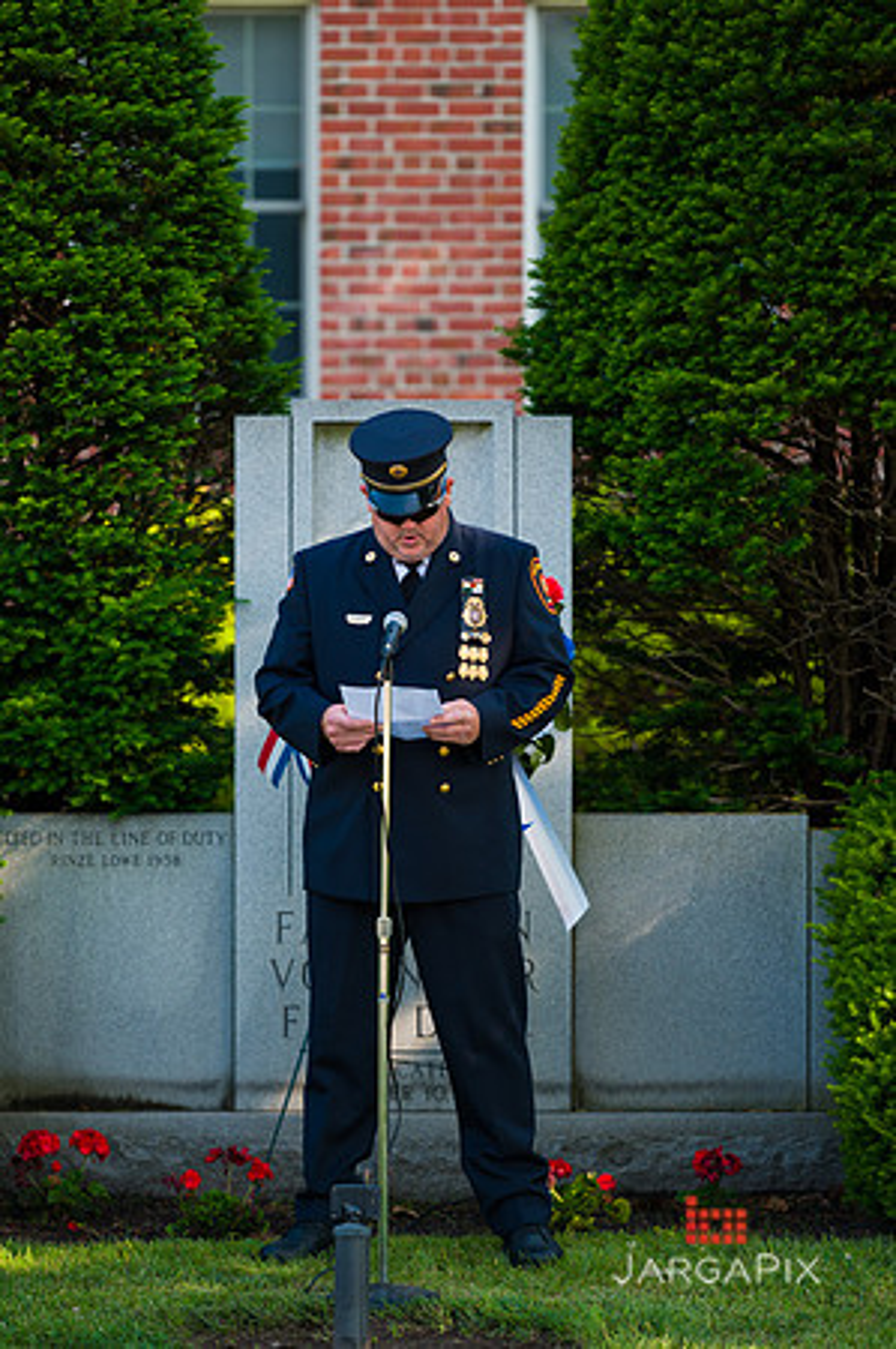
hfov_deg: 7.2
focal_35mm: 190
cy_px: 674
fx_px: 7109
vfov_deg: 10.8
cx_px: 448
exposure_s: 1/500
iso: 200
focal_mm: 190
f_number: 3.2
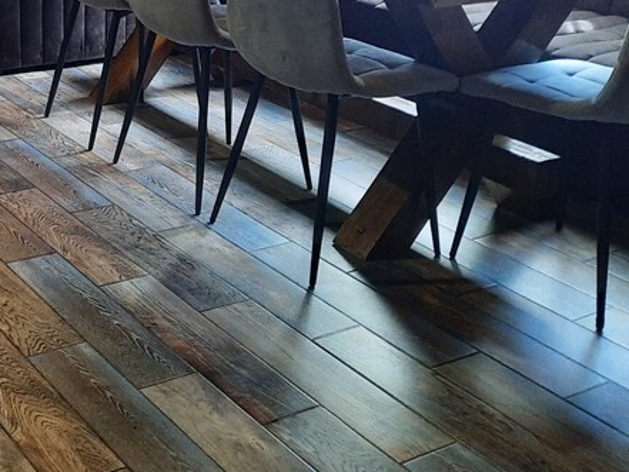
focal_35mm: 58
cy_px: -26
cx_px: 13
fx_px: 1054
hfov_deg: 31.0
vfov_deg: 23.9
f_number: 2
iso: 320
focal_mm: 4.6
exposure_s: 1/30
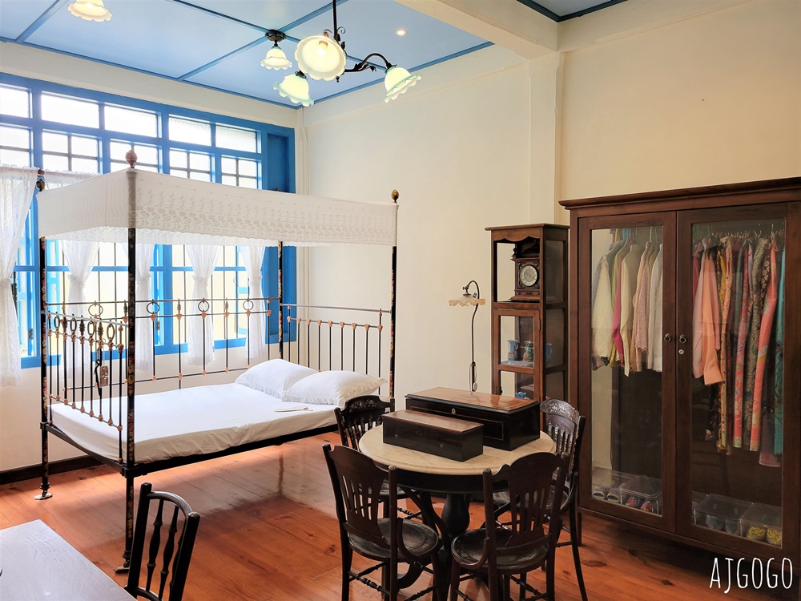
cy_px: 300
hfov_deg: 67.3
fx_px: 602
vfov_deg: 53.1
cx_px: 400
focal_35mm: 26
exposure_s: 1/120
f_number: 1.8
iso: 160
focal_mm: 5.4
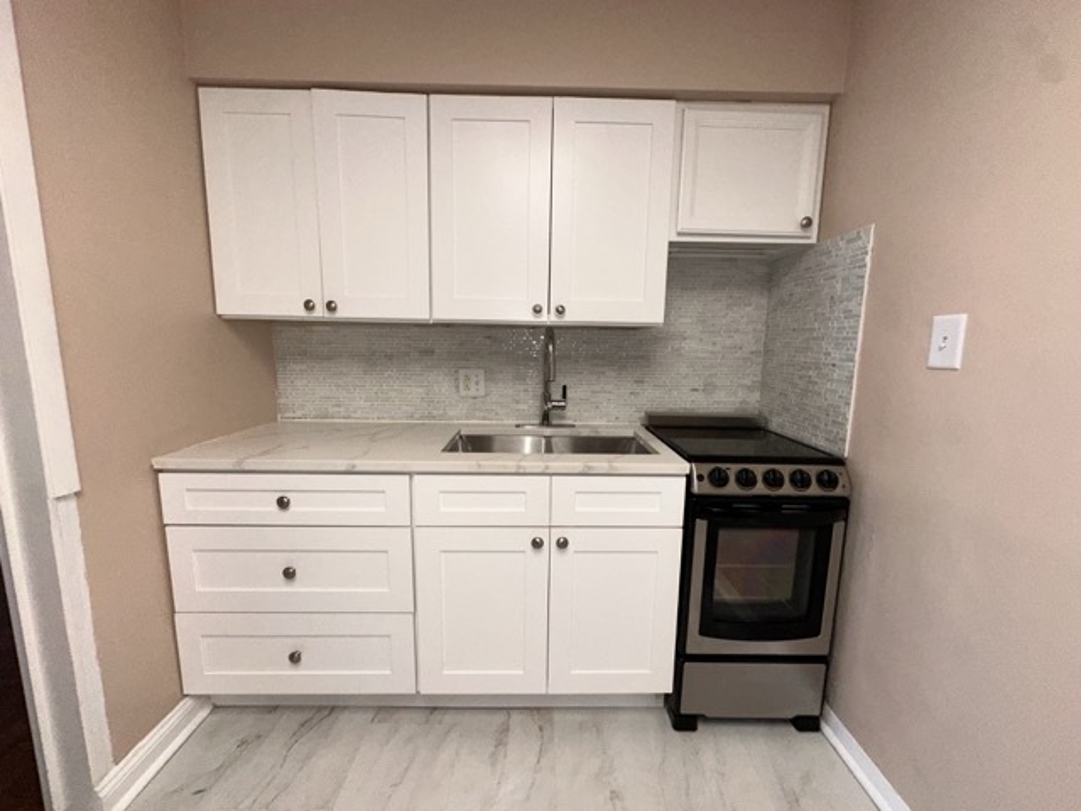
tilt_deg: -7.9
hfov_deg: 102.1
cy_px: 406
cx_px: 540
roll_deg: -0.6
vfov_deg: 85.7
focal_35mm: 14
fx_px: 437
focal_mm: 2.22
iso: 200
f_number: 2.2
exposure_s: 1/121
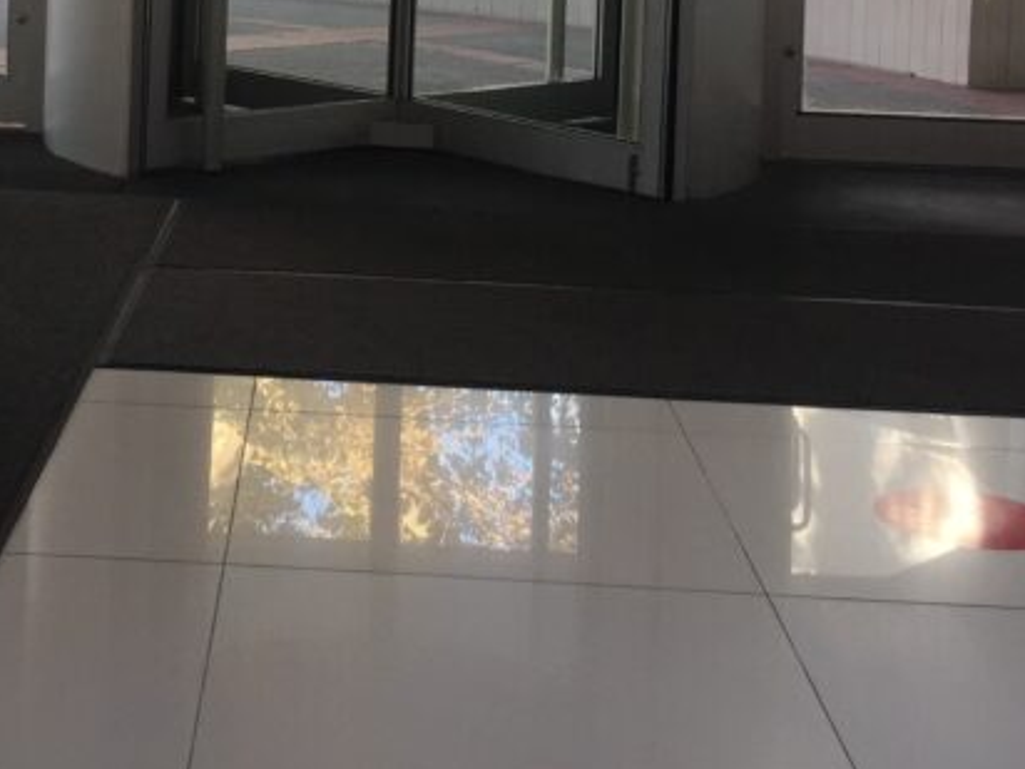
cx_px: 254
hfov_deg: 26.7
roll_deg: -2.8
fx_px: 2132
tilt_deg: -1.6
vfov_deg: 19.2
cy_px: -174
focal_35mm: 72
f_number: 2.2
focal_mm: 4.15
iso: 40
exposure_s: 1/100
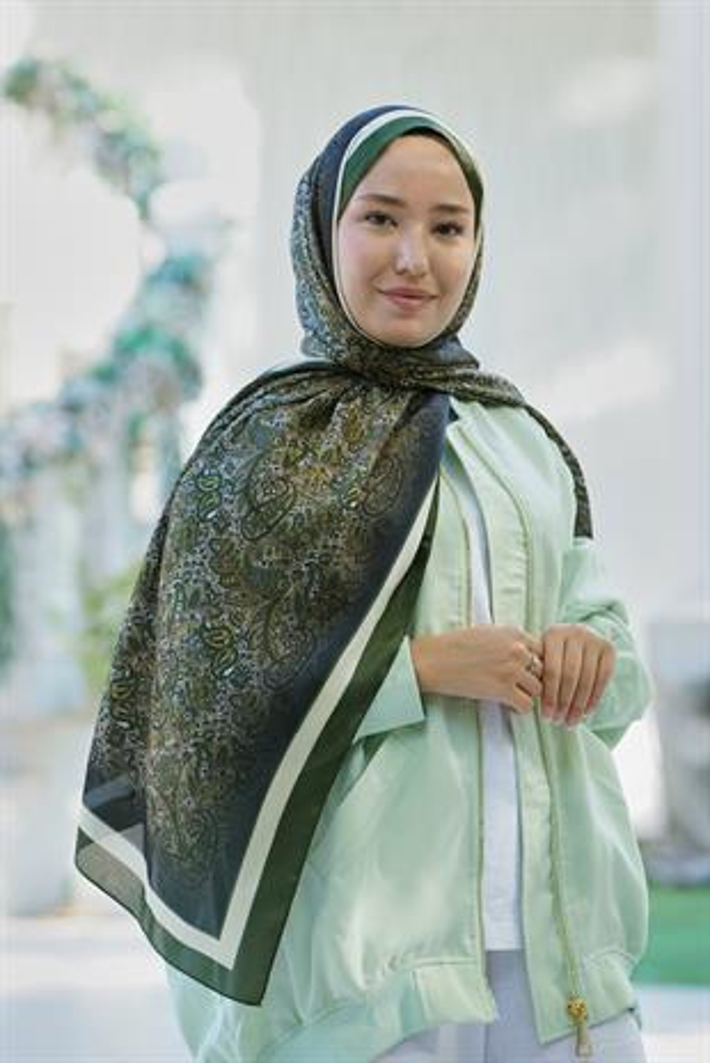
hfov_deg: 9.7
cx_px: 355
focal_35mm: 142
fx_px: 4194
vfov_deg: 14.4
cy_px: 532
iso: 500
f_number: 5
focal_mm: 142
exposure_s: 1/125
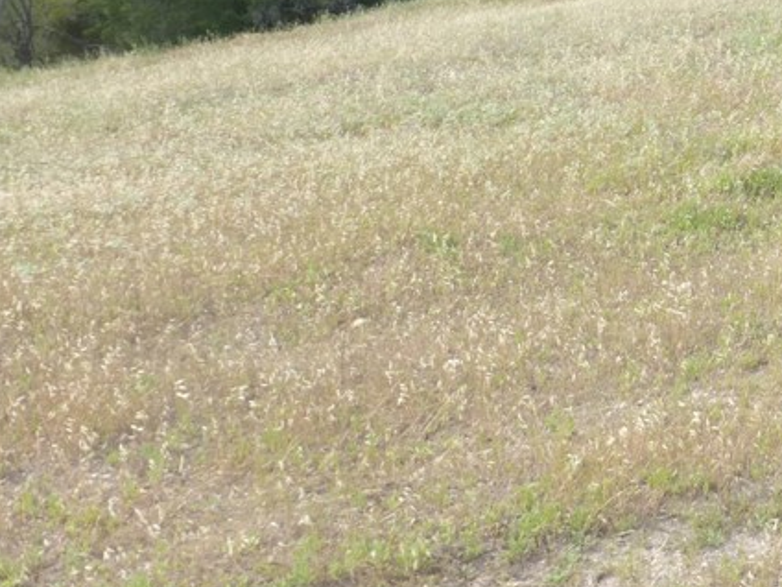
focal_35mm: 58
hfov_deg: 30.1
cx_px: 839
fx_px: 1310
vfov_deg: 24.5
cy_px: 50
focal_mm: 4.3
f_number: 4
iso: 100
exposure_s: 1/160
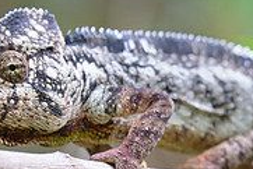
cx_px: 237
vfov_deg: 3.4
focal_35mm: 401
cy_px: 86
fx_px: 2820
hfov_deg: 5.1
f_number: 2.8
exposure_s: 1/1250
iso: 1600
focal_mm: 70
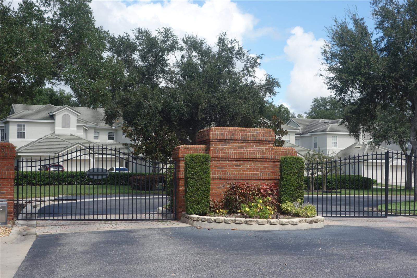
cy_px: 139
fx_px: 706
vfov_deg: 22.3
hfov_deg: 32.9
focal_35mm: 61
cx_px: 208
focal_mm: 22.49
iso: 125
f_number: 5.6
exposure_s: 1/400
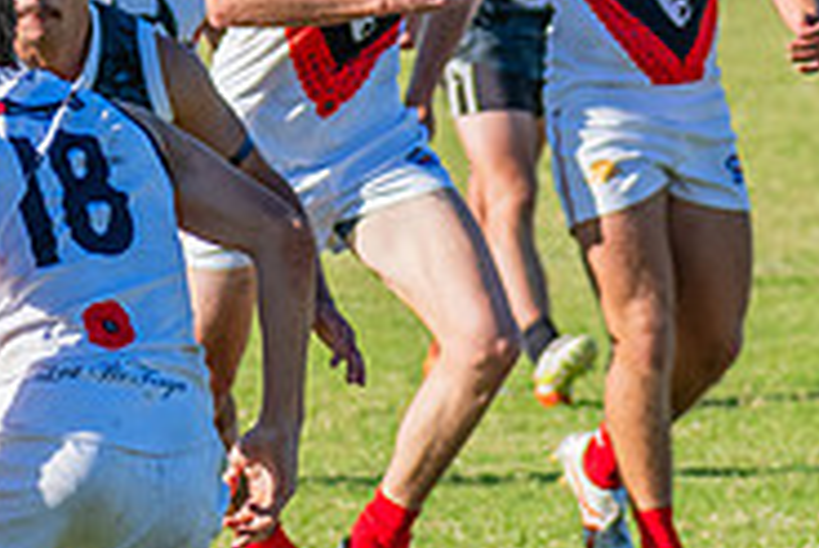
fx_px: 22357
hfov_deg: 2.1
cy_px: 264
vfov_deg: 1.4
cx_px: 85
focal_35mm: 982
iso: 800
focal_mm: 250
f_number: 8
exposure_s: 1/1600
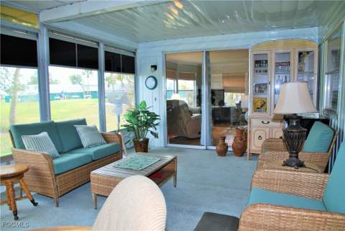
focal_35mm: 24
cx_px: 172
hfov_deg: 73.7
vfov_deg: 53.2
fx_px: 230
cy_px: 116
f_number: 4
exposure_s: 1/60
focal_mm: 16
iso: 200
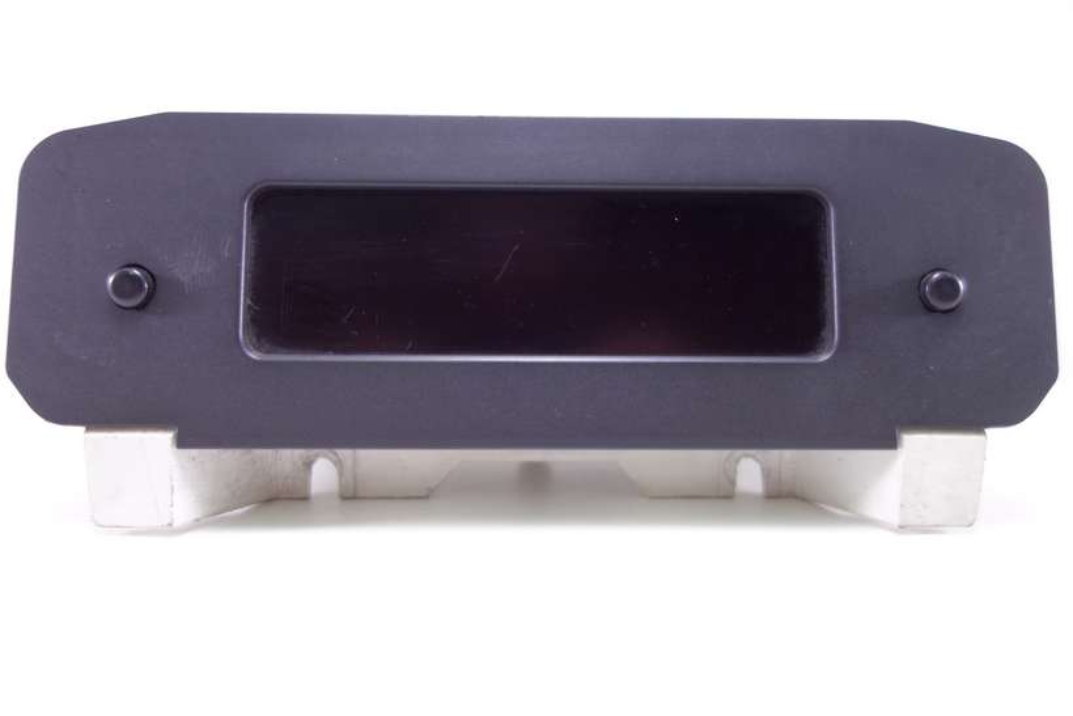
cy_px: 358
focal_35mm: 28
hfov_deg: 65.5
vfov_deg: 46.4
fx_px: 835
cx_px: 536
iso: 125
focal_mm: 10.4
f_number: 1.8
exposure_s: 1/50
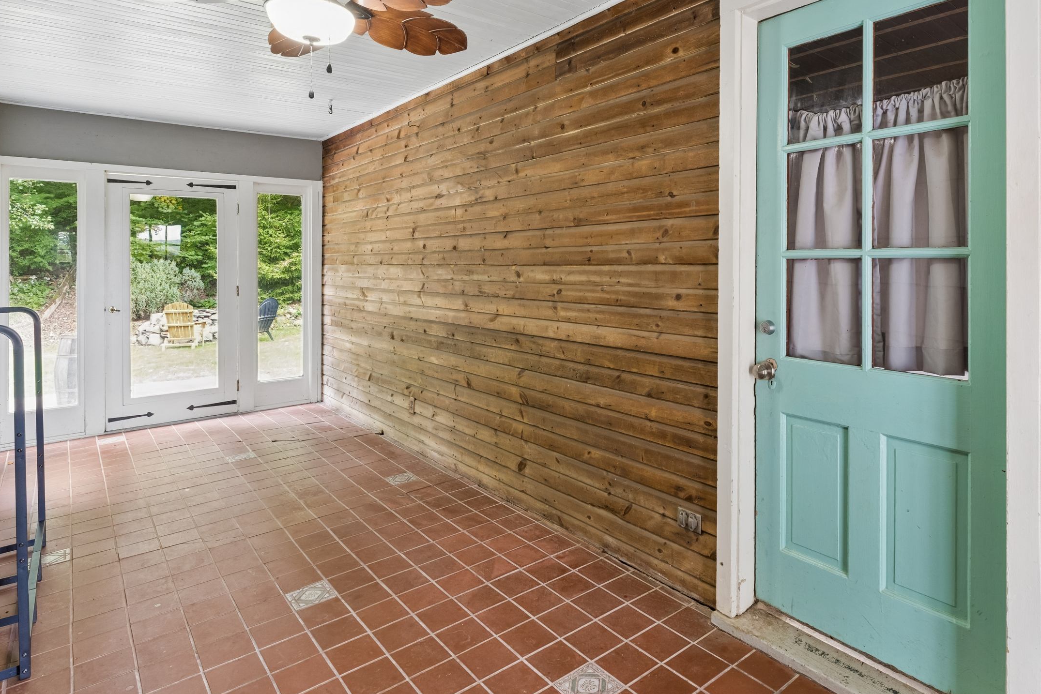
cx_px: 583
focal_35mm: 20
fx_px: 578
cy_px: 271
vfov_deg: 61.3
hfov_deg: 83.6
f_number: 13
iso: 400
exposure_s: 1.3
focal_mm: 14
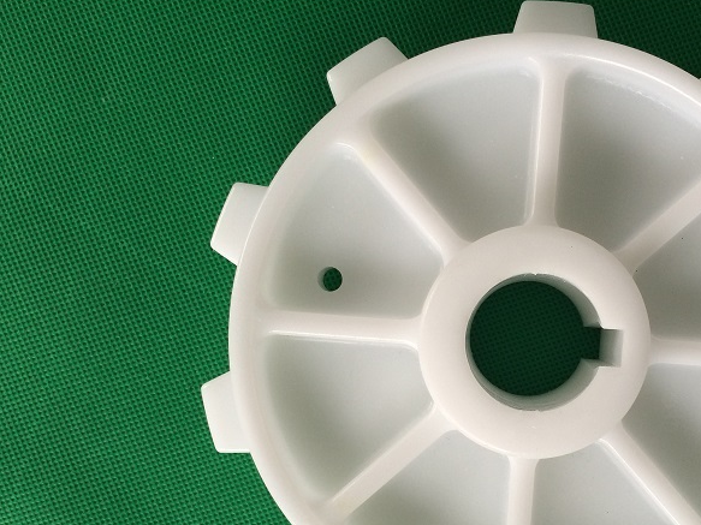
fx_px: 850
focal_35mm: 42
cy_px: 345
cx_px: 488
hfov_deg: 43.9
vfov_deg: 34.1
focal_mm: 4.12
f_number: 2.2
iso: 64
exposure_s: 1/100
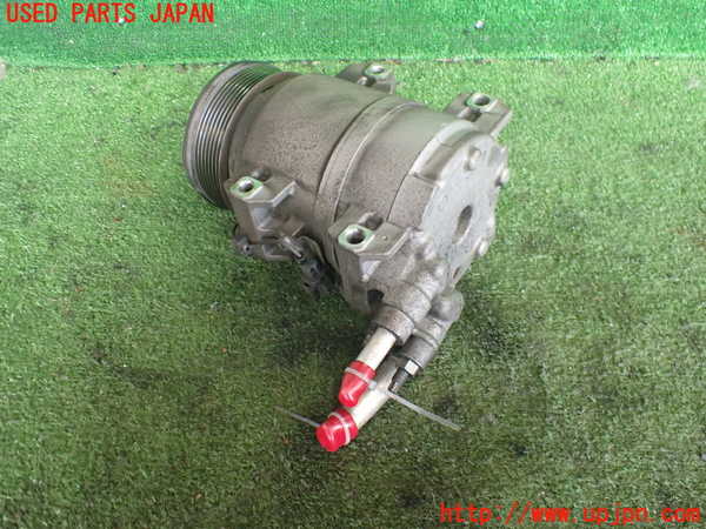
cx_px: 353
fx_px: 612
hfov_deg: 60.0
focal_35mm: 30
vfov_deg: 46.8
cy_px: 264
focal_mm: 5.4
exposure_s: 1/125
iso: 640
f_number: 2.3
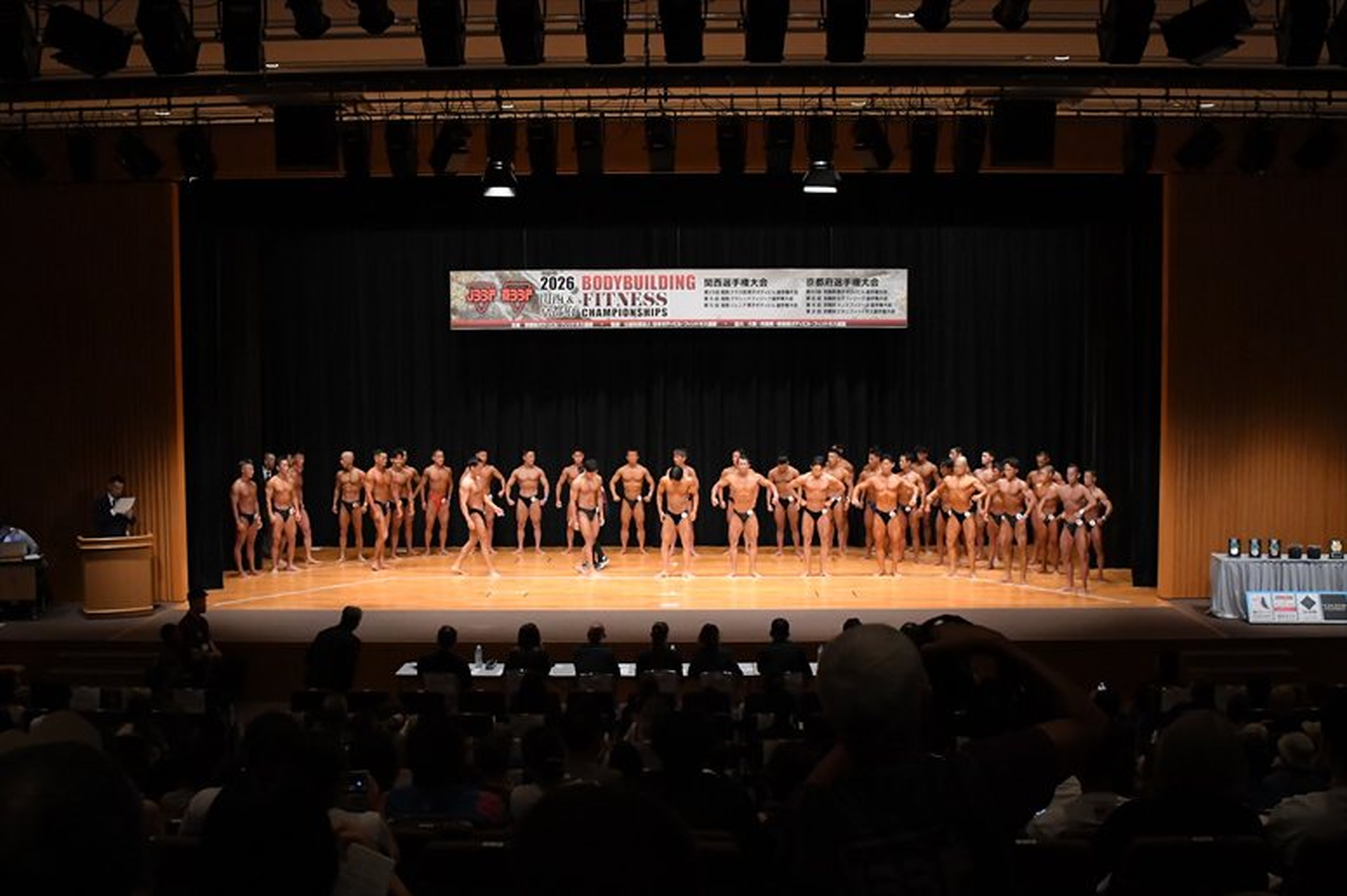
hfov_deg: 46.4
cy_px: 448
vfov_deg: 31.9
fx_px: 1571
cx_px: 674
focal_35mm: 42
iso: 5000
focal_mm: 28
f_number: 5.6
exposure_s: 1/400
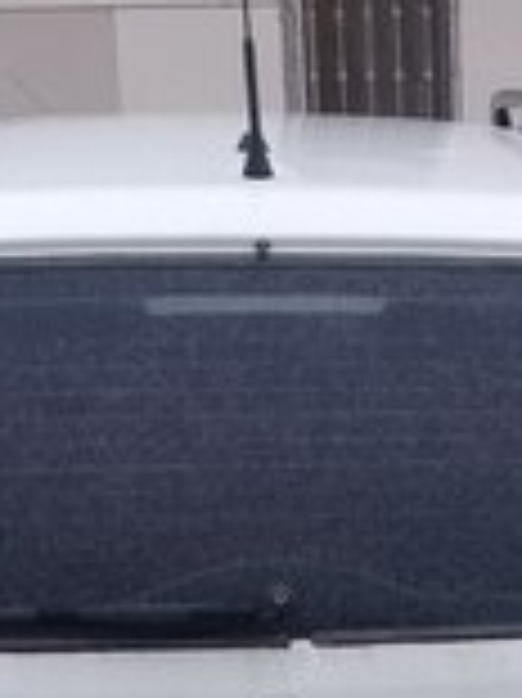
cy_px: 788
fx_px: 1993
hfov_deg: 14.7
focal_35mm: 99
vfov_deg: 19.0
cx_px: 500
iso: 64
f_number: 2.2
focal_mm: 3.3
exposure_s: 1/176
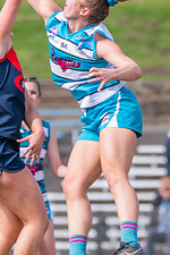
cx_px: 19
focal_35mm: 1451
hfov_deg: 0.9
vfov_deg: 1.4
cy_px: 173
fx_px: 10277
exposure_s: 1/1600
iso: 800
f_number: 7.1
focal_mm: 360
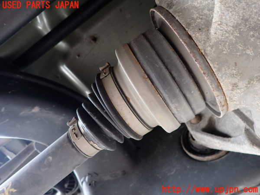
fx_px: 188
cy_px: 98
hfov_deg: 69.4
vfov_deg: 54.9
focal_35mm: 25
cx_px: 130
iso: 200
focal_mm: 4.5
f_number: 2
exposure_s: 1/40
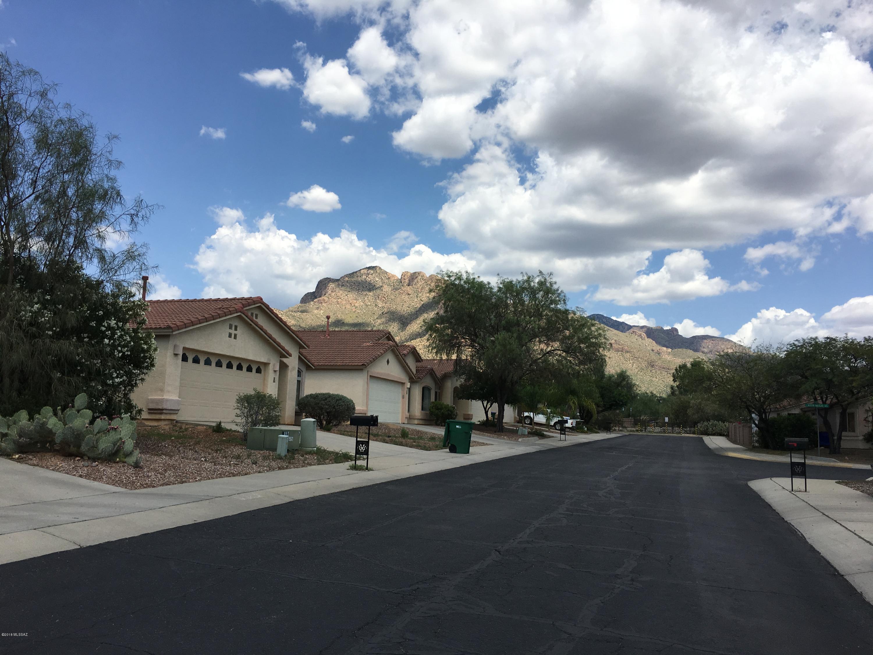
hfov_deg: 61.7
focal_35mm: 29
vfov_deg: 48.2
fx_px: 731
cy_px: 328
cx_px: 436
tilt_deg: +10.4
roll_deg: -2.5
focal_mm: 4.15
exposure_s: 1/2024
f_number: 2.2
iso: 25
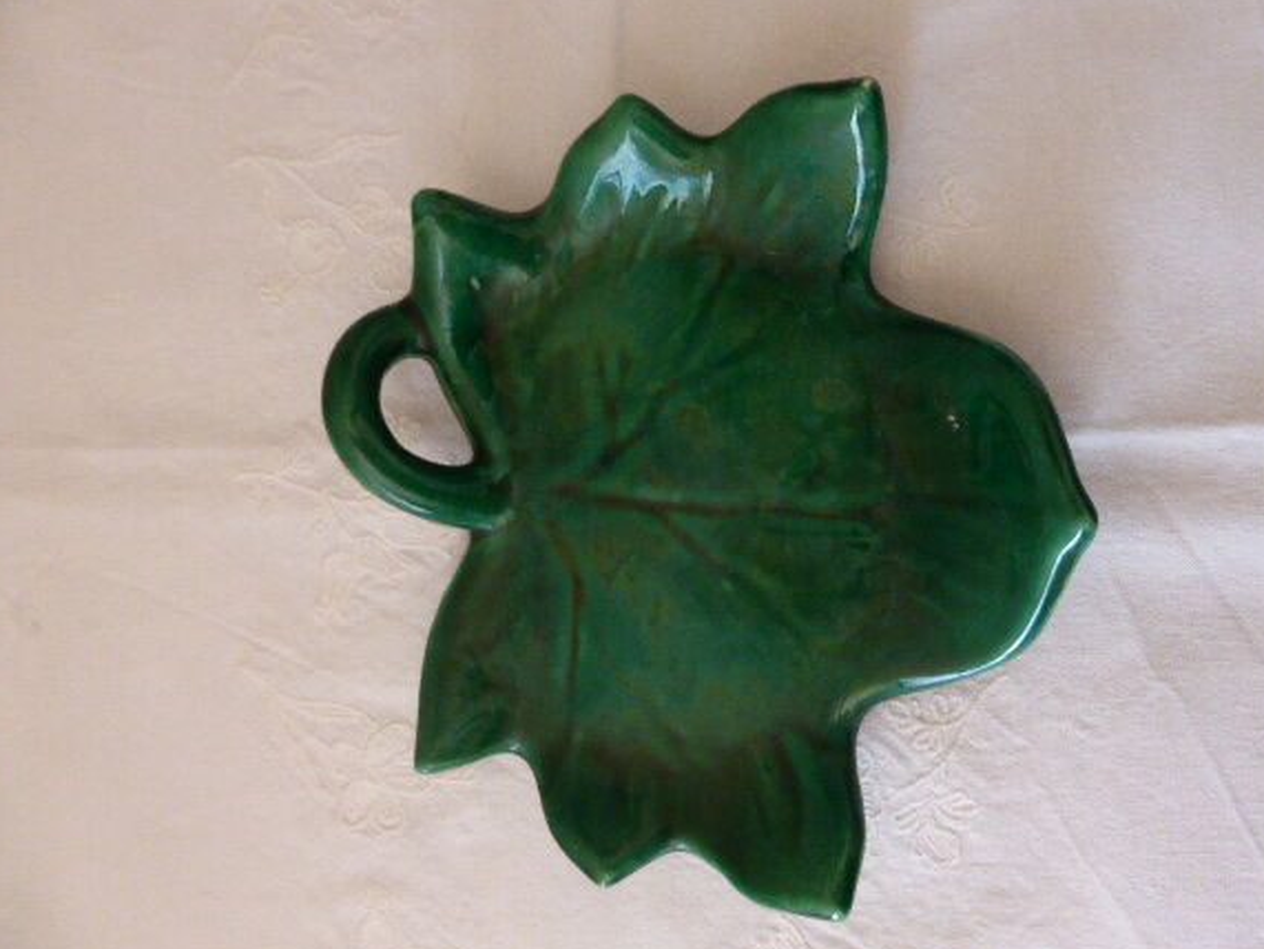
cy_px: 520
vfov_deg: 49.7
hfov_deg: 63.3
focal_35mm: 28
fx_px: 1023
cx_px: 686
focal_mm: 4.3
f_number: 3.3
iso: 320
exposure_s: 1/60
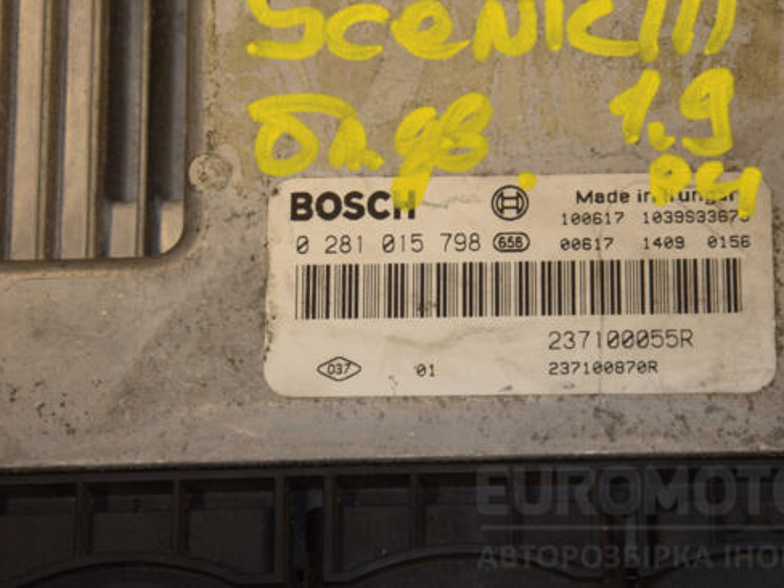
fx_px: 3692
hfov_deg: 12.1
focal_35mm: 163
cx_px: 447
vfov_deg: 9.1
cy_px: 276
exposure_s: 1/200
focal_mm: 92
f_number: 9
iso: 800
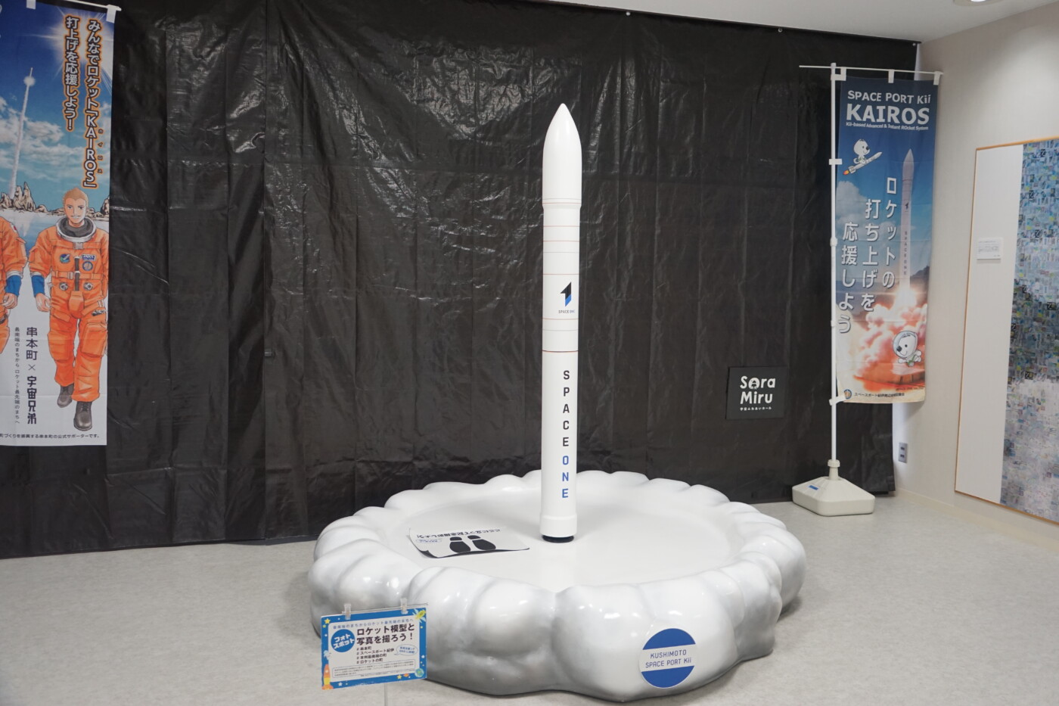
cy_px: 353
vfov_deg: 43.6
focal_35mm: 30
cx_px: 530
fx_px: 882
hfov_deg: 61.9
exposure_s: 1/160
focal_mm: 30
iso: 1250
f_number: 4
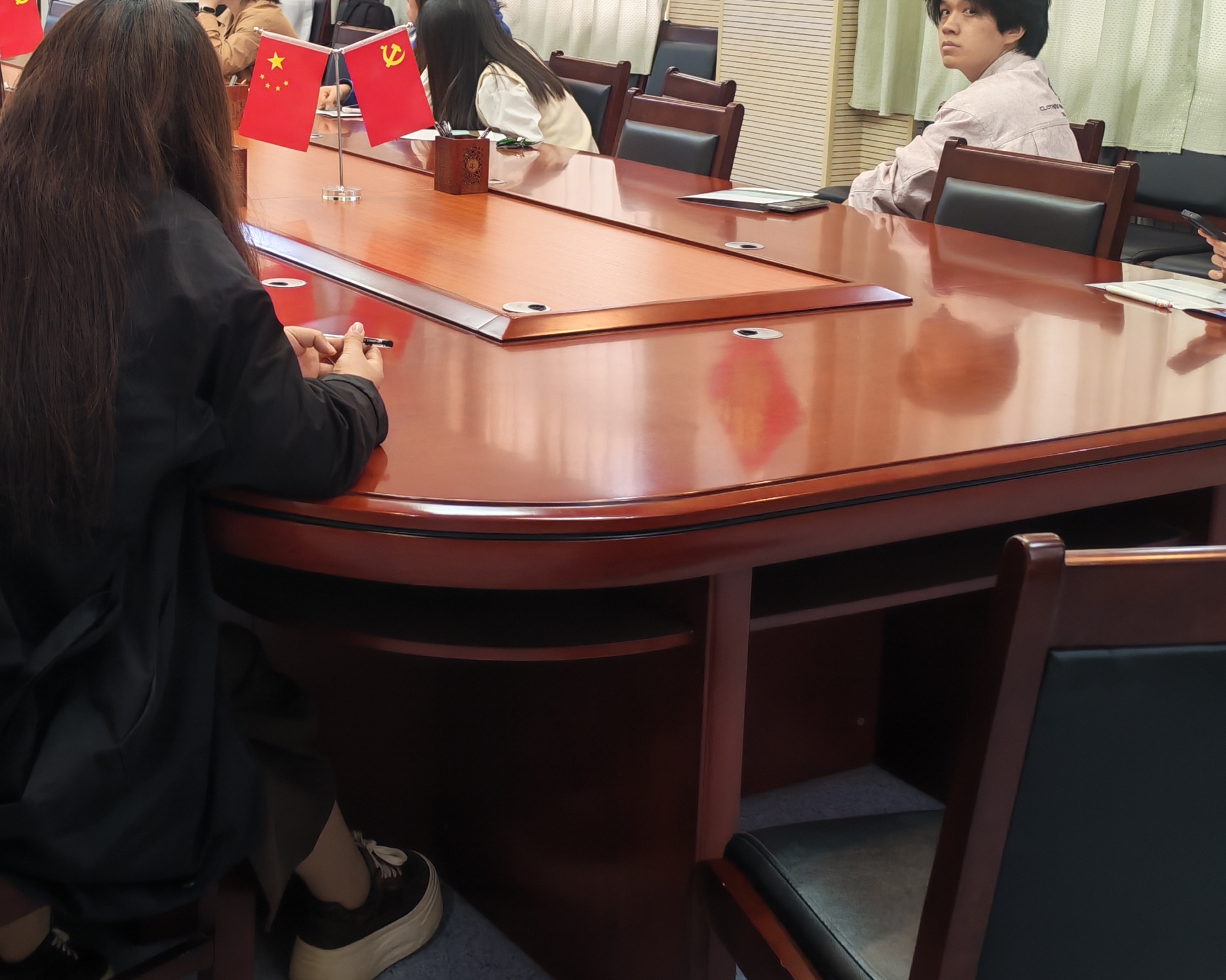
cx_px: 451
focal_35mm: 55
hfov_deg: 34.0
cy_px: 333
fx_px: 1995
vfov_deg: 27.5
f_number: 1.9
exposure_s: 1/50
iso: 400
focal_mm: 6.12
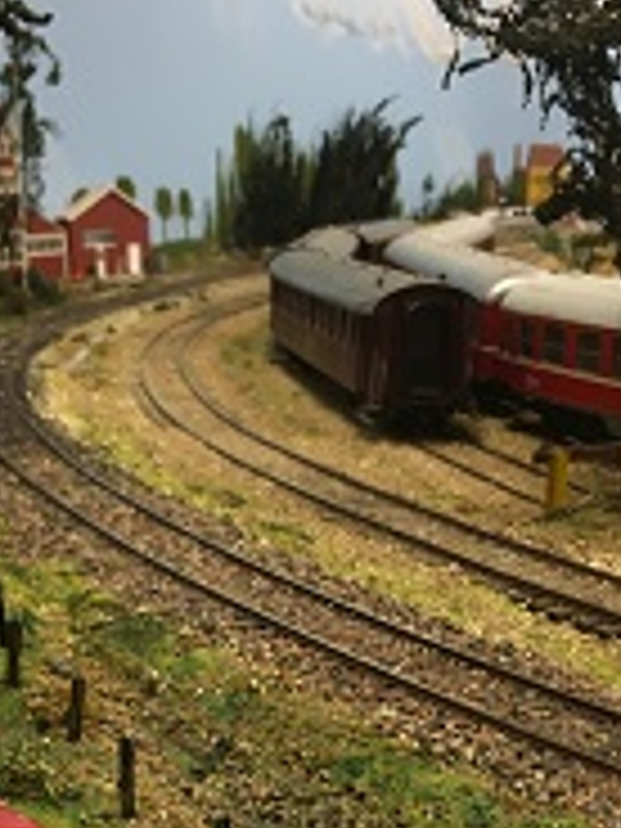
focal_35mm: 63
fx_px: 1507
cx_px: 333
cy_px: 747
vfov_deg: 29.4
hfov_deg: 23.3
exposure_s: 1/33
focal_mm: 4.15
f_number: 2.2
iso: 64
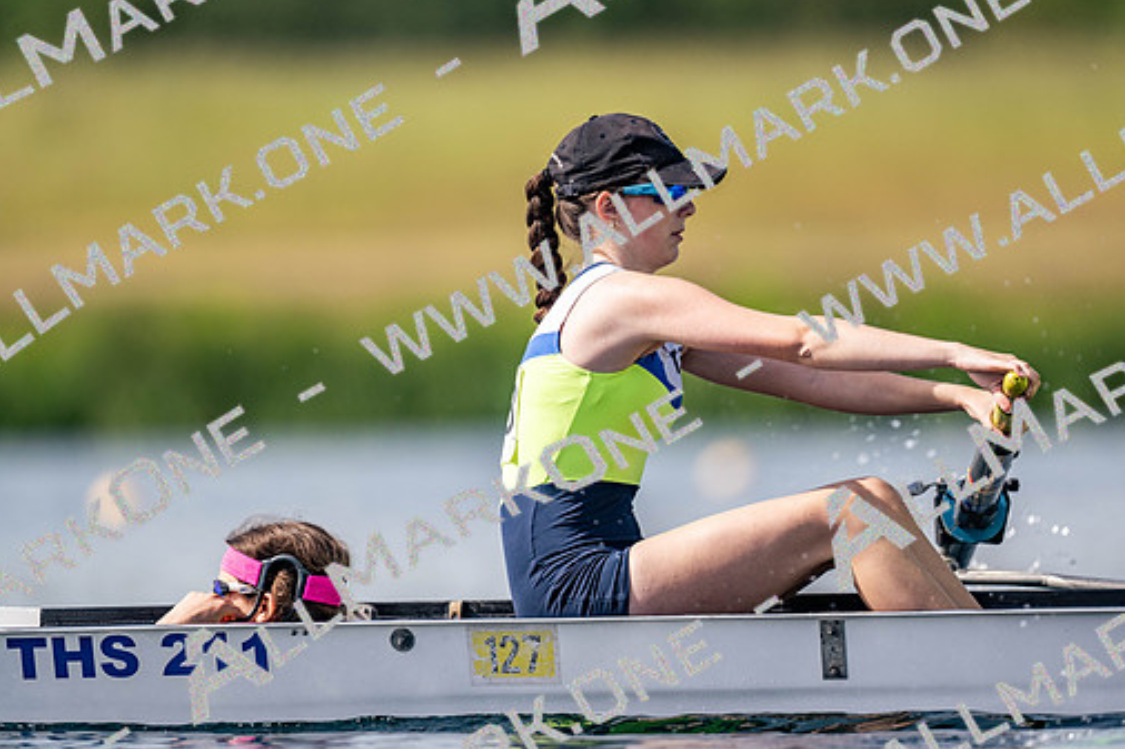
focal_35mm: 688
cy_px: 381
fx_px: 21492
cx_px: 636
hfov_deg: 3.0
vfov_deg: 2.0
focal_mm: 600
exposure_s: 1/2500
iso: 160
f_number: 4
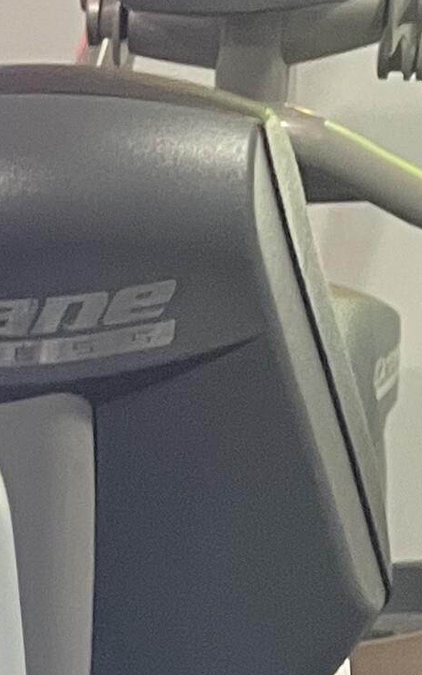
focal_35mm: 151
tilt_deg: -35.7
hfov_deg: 7.6
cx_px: -847
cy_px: 1736
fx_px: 2779
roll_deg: +7.3
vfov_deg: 11.1
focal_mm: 4.2
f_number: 1.6
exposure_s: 1/60
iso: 200
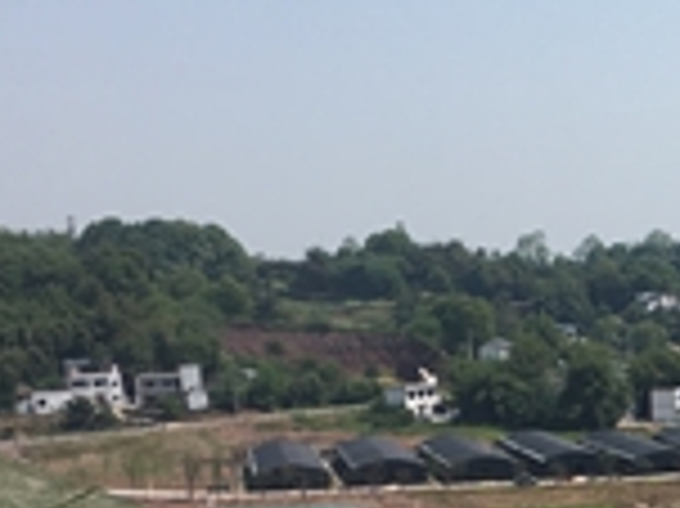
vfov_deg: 14.9
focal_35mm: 96
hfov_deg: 19.1
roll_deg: +1.9
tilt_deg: -6.6
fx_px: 1884
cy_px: 582
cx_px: 851
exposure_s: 1/2198
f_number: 2.2
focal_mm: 4.15
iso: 25
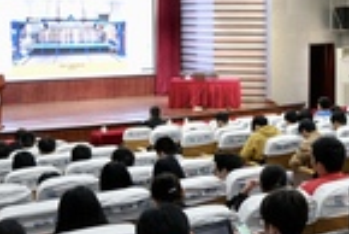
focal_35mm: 66
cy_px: 84
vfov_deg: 20.6
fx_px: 640
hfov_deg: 29.7
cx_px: 282
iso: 1250
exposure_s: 1/20
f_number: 4
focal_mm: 16
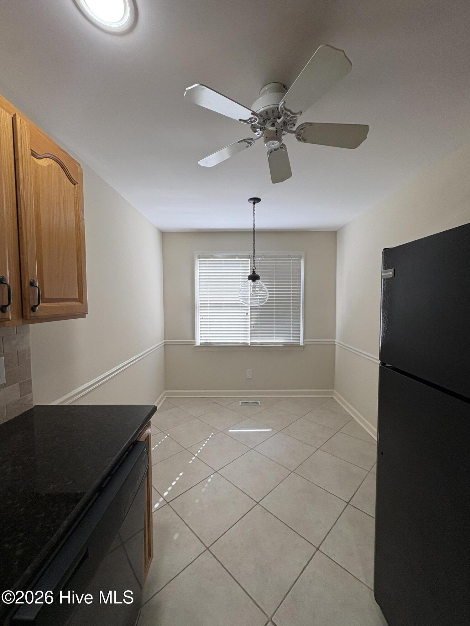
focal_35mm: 14
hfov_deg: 85.7
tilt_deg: -1.8
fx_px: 253
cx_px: 235
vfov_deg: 102.1
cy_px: 313
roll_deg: -0.4
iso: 64
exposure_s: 1/120
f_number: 2.2
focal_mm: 2.22
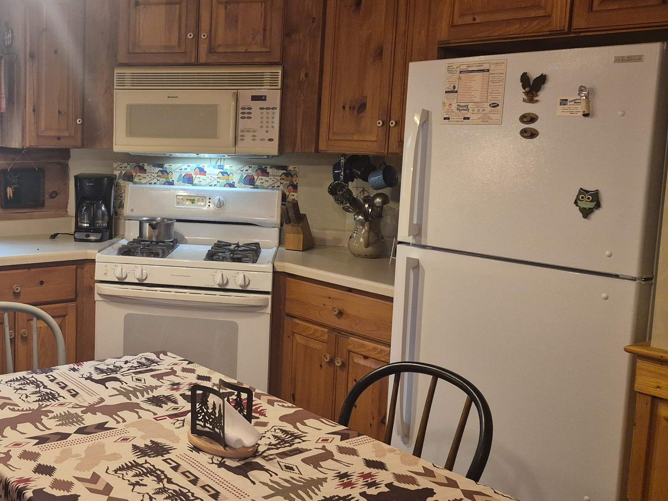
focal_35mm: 41
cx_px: 126
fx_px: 791
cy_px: 221
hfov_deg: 43.5
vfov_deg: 35.1
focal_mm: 5.4
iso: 500
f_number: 1.8
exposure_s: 1/120
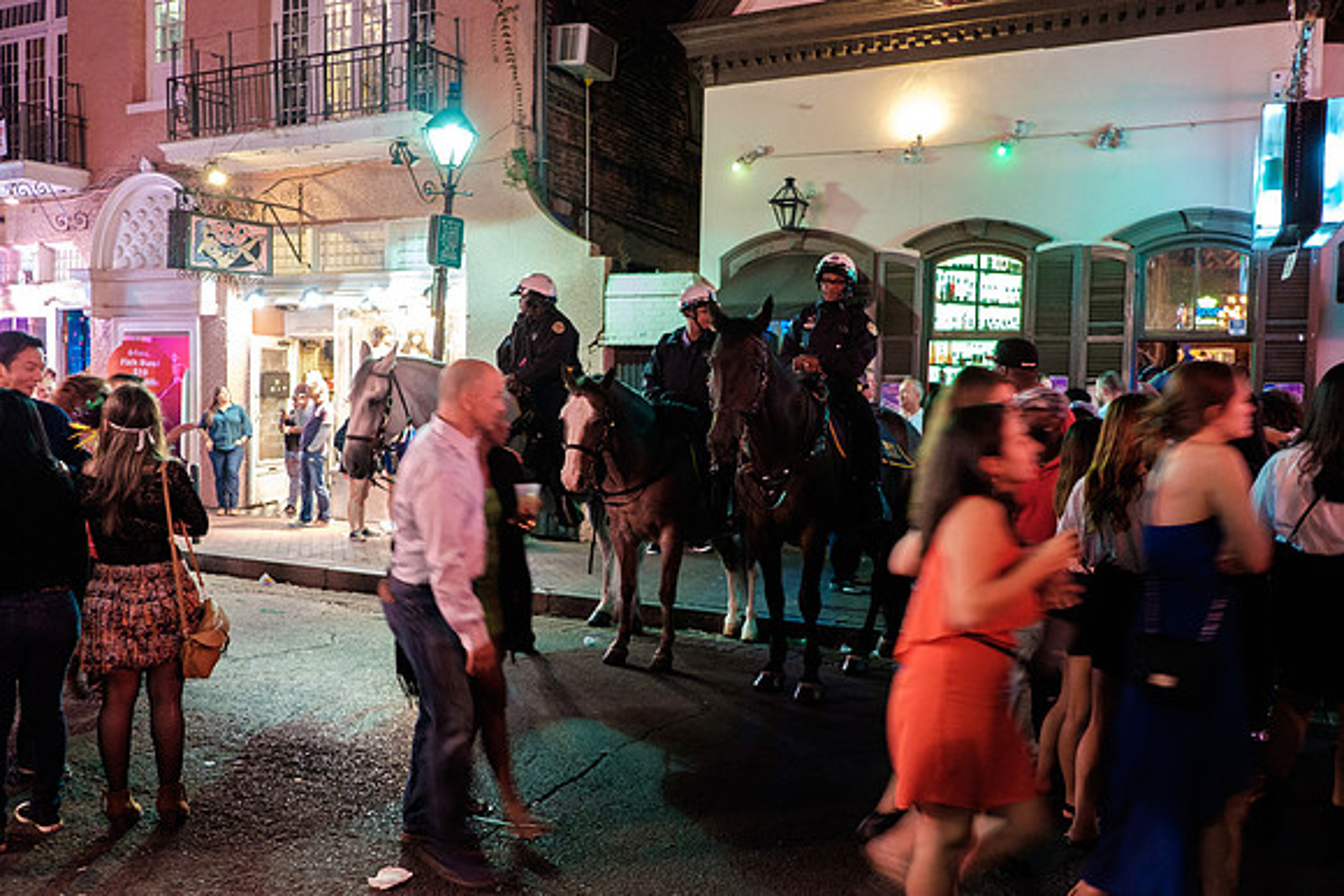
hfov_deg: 65.2
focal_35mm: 28
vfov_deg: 46.2
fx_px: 1051
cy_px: 448
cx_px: 672
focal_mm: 18
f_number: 2.8
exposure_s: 1/15
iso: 3200
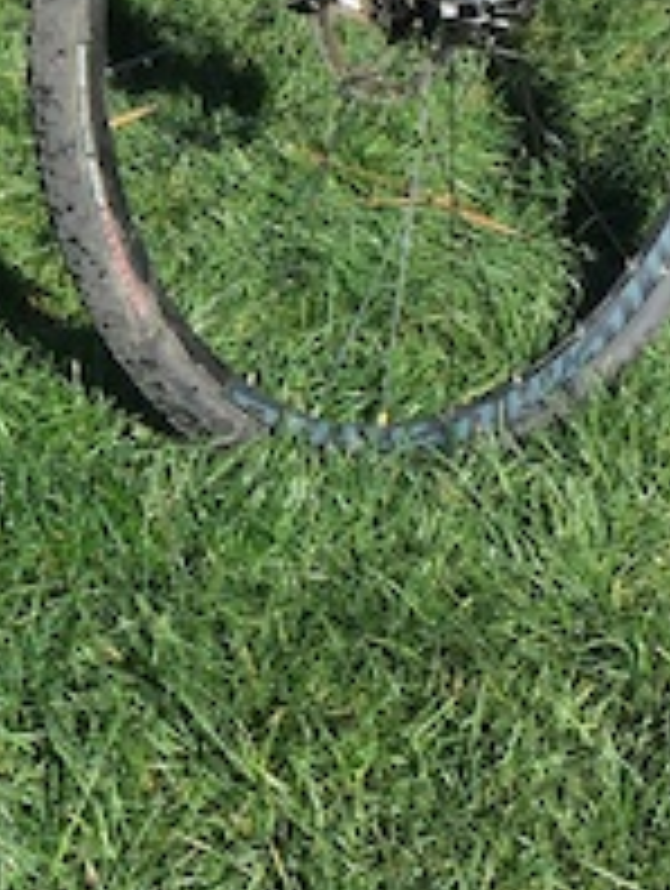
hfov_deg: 12.1
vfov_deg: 16.8
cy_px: 360
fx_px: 3013
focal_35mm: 117
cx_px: -346
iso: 32
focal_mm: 4.15
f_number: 2.2
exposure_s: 1/1319
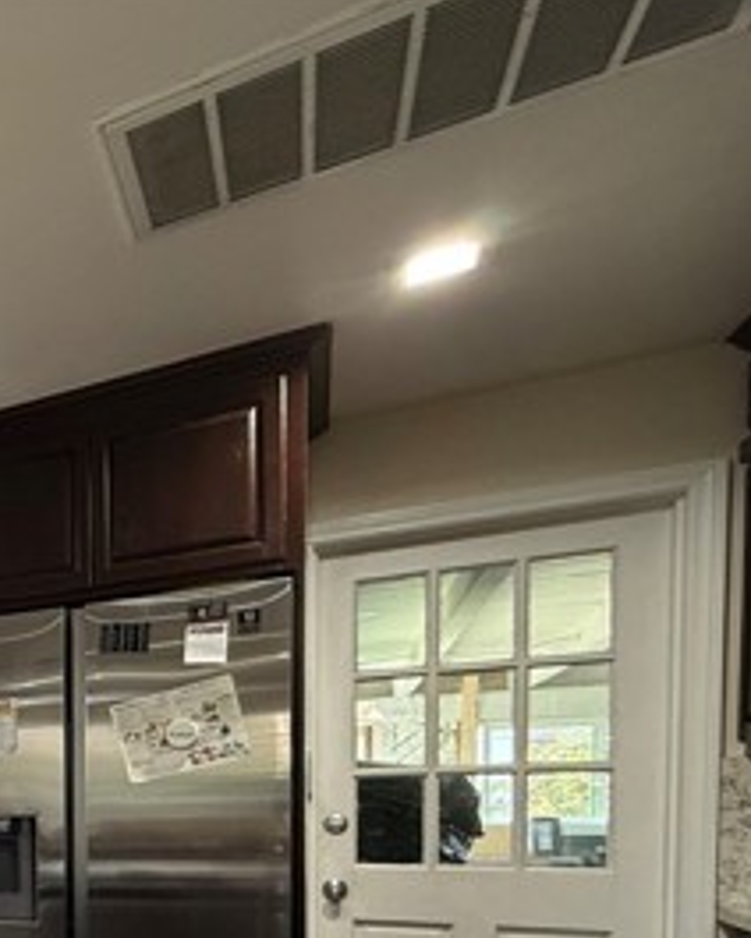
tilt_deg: -1.9
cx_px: -340
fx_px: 917
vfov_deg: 48.9
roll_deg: +1.4
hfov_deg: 29.6
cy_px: 832
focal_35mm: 33
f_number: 2.2
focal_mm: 2.22
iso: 200
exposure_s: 1/60
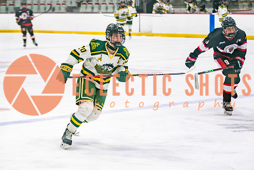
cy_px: 76
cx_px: 88
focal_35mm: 137
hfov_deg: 15.0
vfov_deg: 10.1
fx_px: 963
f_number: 2.8
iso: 500
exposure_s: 1/640
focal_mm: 88
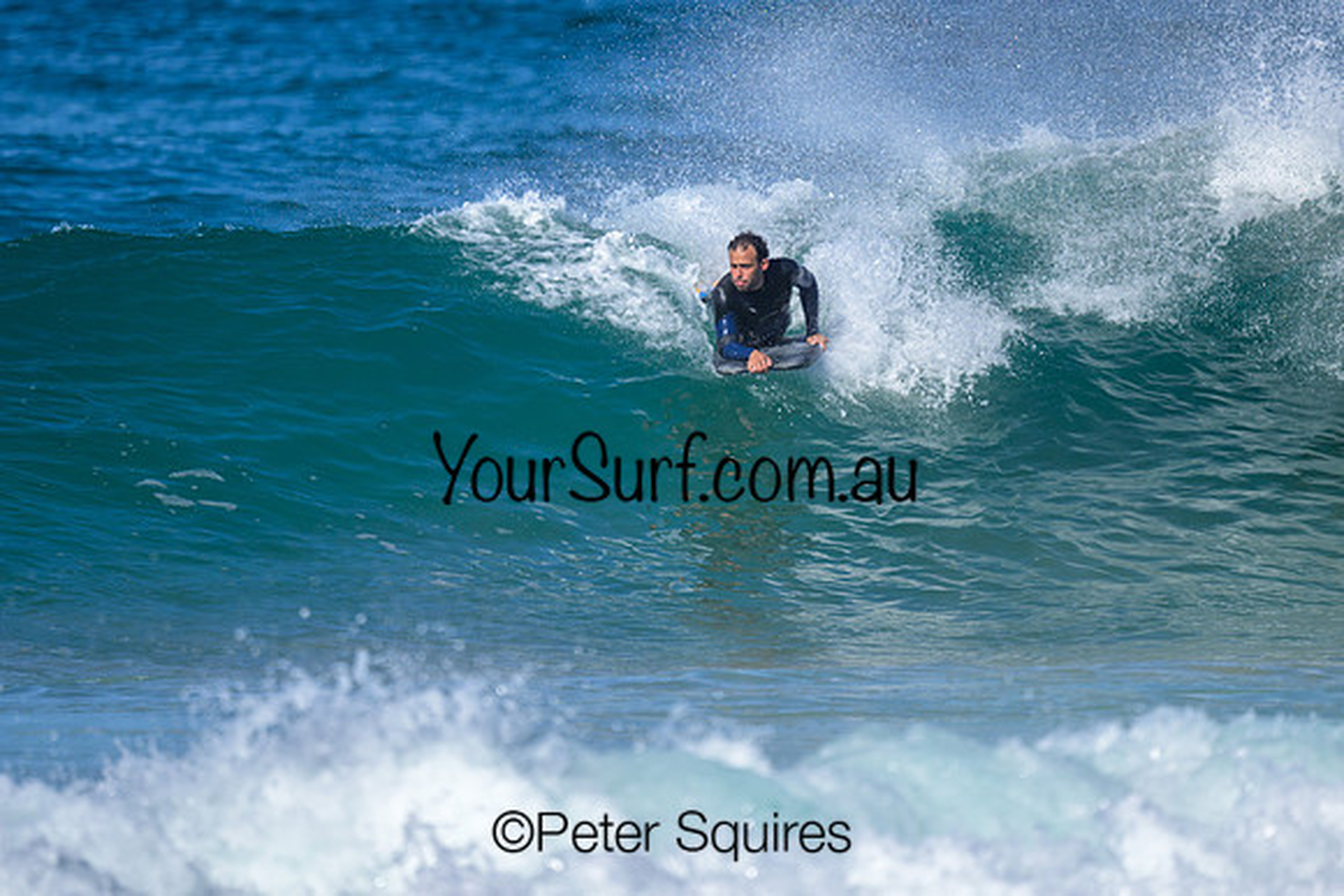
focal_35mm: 889
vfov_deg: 1.5
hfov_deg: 2.3
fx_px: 33181
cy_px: 446
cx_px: 614
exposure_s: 1/2000
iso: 280
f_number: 6.3
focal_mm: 800
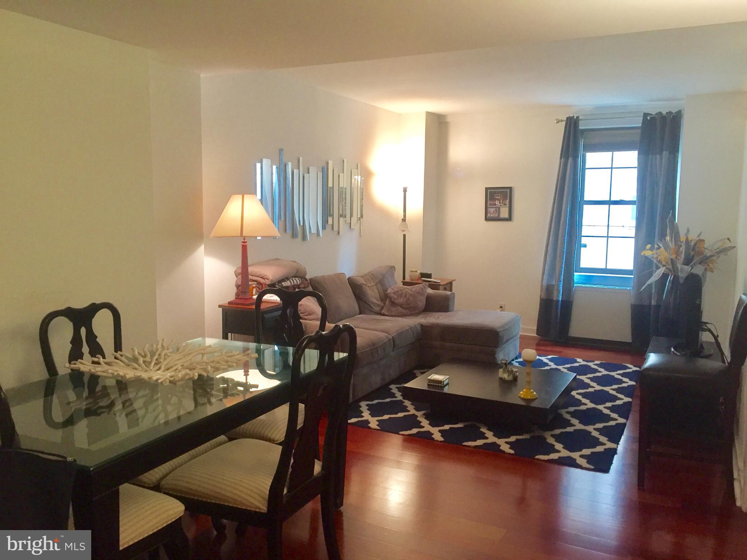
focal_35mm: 29
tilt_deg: -5.7
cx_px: 374
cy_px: 280
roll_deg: -1.1
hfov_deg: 61.7
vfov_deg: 48.2
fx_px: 626
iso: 125
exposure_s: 1/30
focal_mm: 4.15
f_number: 2.2
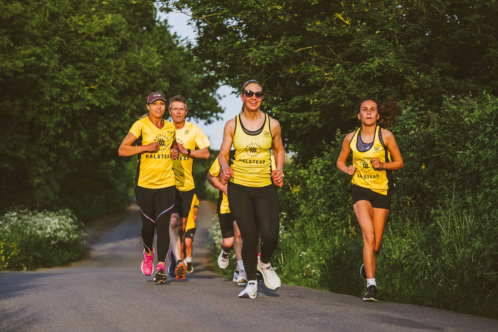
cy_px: 166
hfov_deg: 15.5
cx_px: 249
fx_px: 1826
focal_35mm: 132
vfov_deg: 10.4
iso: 500
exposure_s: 1/4000
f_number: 2.8
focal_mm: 88
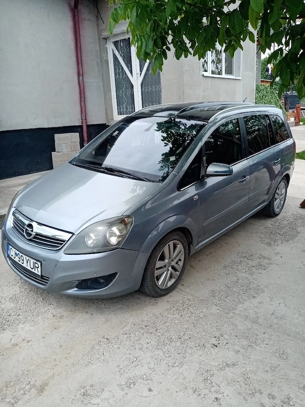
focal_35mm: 26
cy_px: 204
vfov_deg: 67.3
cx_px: 152
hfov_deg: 53.1
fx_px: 305
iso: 115
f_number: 1.8
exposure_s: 1/769
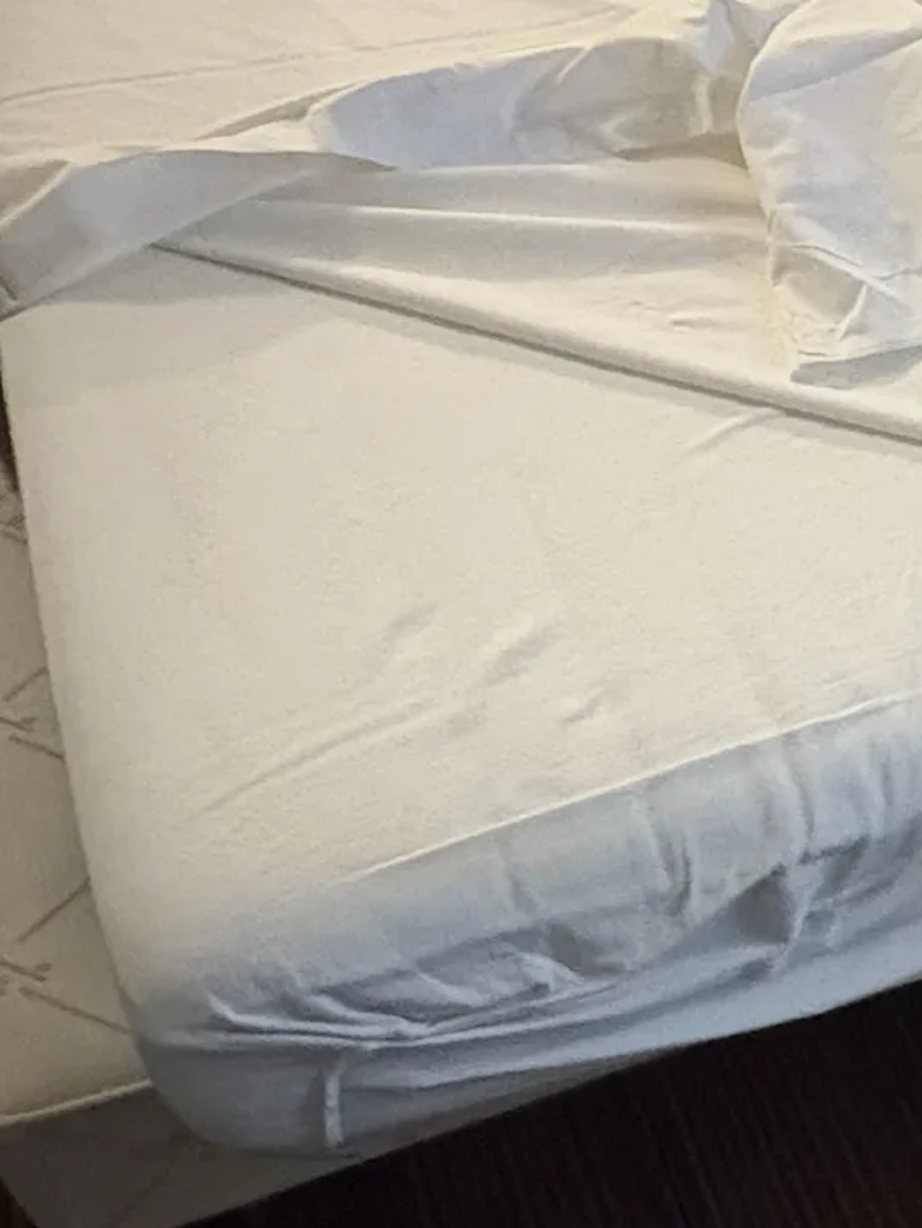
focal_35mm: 50
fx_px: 1775
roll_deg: -10.1
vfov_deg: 38.0
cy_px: 473
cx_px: 1147
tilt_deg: -43.8
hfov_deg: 25.6
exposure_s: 1/50
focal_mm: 2.22
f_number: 2.2
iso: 1000
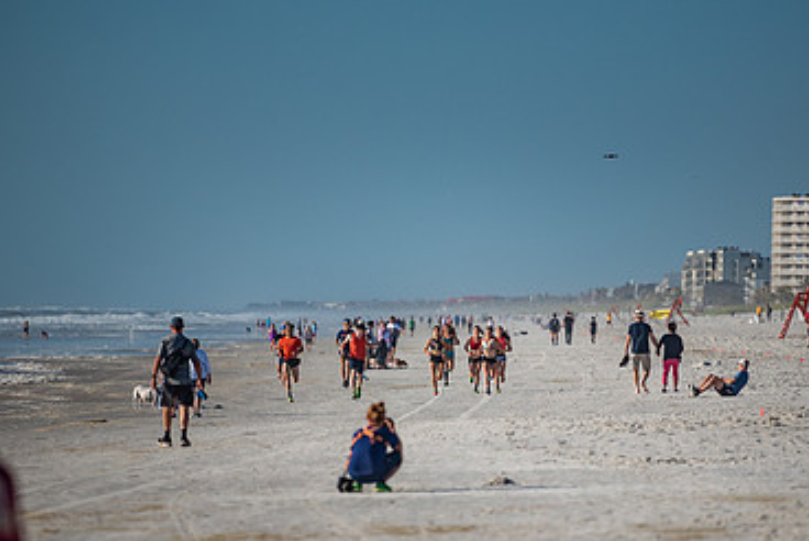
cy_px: 287
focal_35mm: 315
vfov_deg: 4.4
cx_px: 444
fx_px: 7084
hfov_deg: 6.5
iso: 280
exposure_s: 1/4000
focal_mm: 200
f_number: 2.8
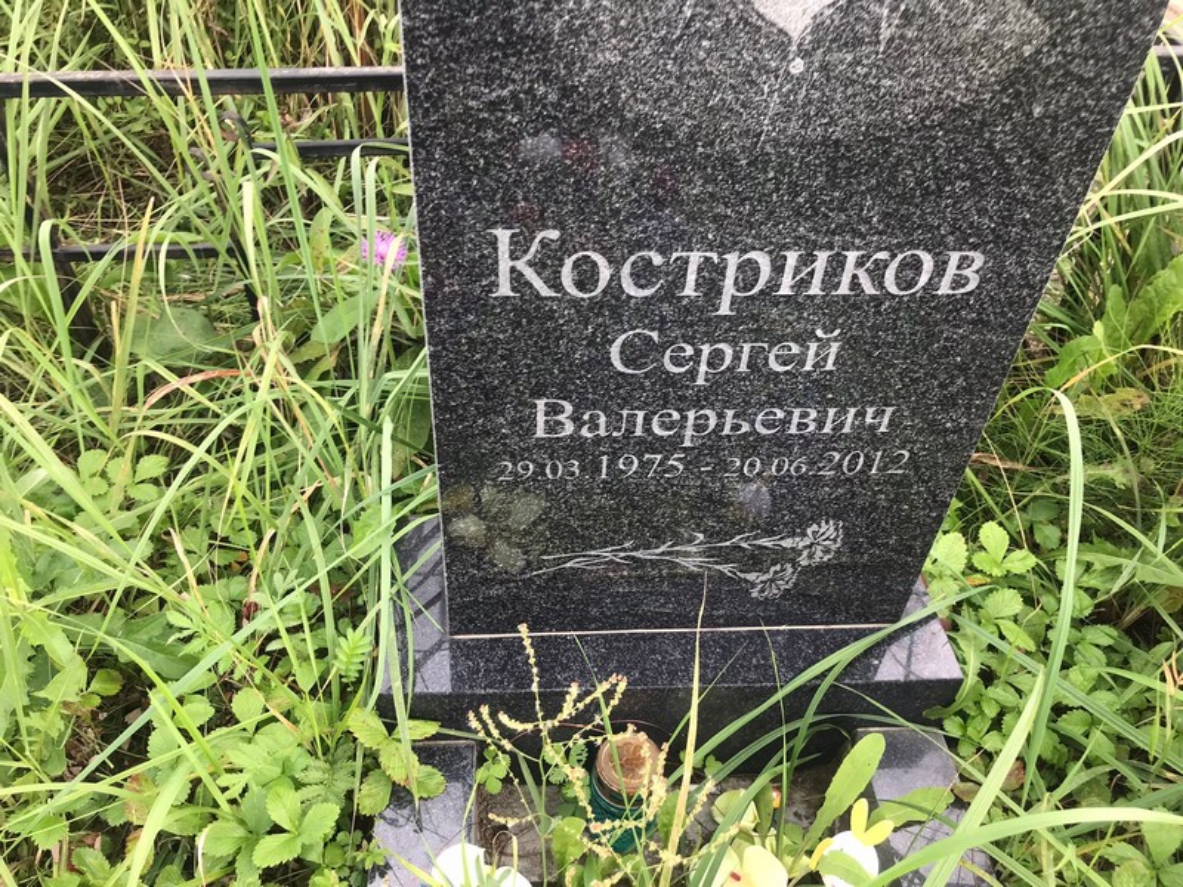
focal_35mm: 28
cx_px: 592
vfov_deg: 49.7
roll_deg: -0.1
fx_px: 957
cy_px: 444
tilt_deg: -44.6
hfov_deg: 63.4
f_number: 1.8
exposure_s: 1/208
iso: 20
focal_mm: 3.99
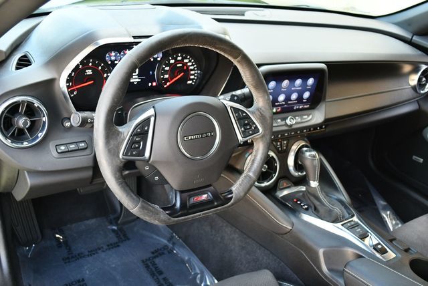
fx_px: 428
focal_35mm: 36
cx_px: 214
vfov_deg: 36.9
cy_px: 143
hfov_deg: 53.1
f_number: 3.5
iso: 900
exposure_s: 1/125
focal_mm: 18
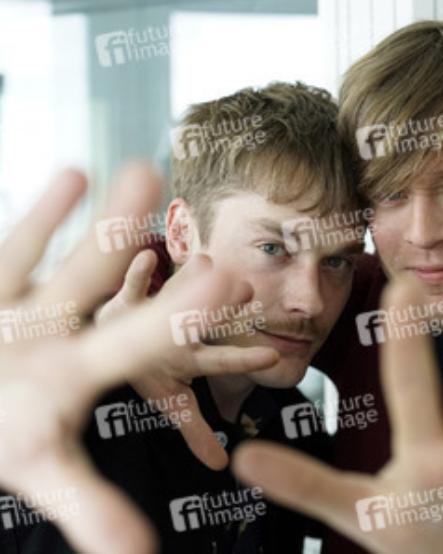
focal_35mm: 71
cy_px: 277
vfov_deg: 26.8
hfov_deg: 21.3
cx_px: 355
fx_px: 1165
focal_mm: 50
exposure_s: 1/250
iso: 3200
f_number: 3.5
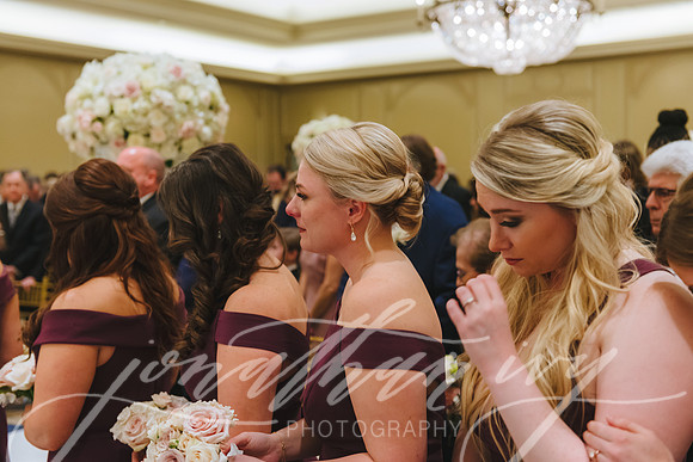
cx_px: 346
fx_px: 924
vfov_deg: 28.1
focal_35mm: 48
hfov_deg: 41.1
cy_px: 231
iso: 2500
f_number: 3.5
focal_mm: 48
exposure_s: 1/160
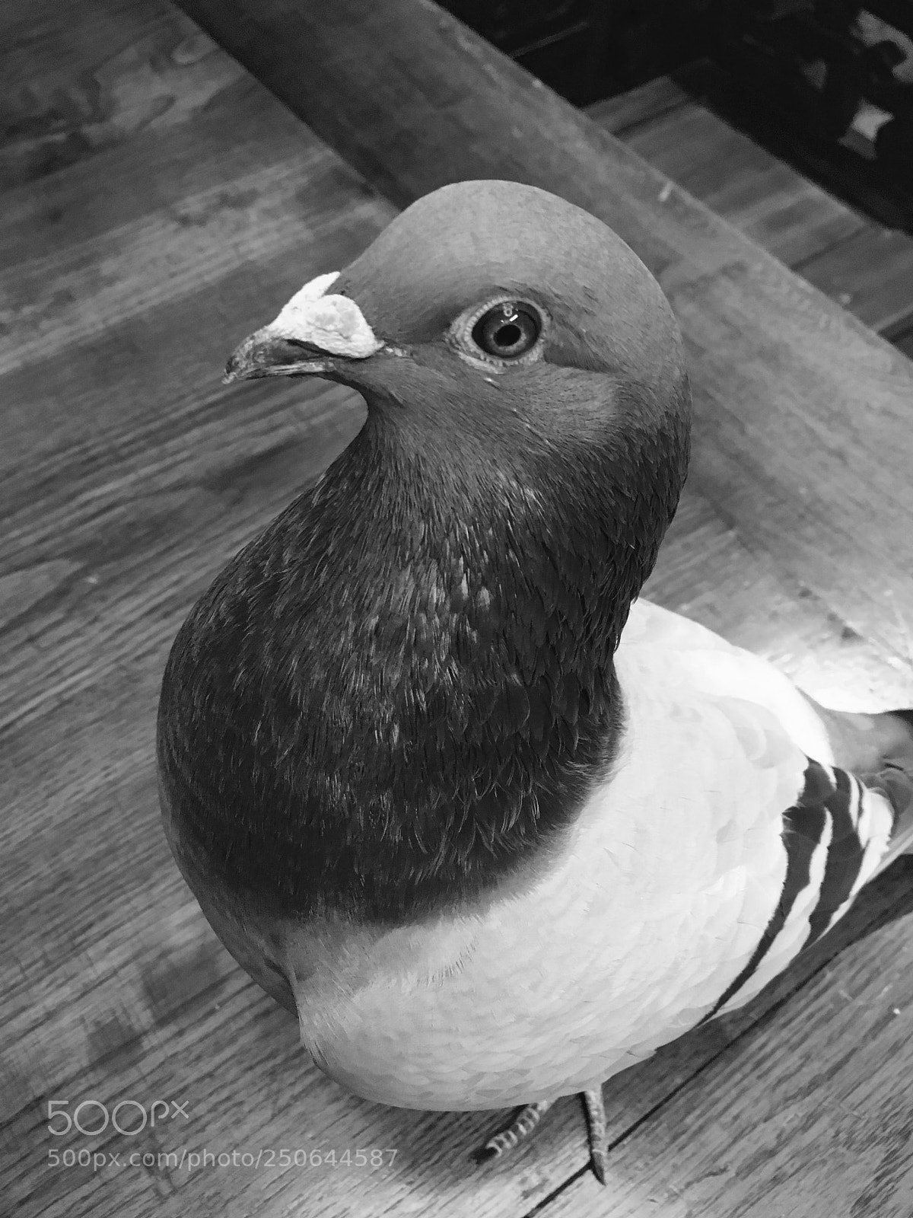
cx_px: 456
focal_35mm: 29
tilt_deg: -56.6
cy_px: 609
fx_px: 1020
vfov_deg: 61.7
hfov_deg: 48.2
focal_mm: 4.15
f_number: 2.2
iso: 200
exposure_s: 1/17
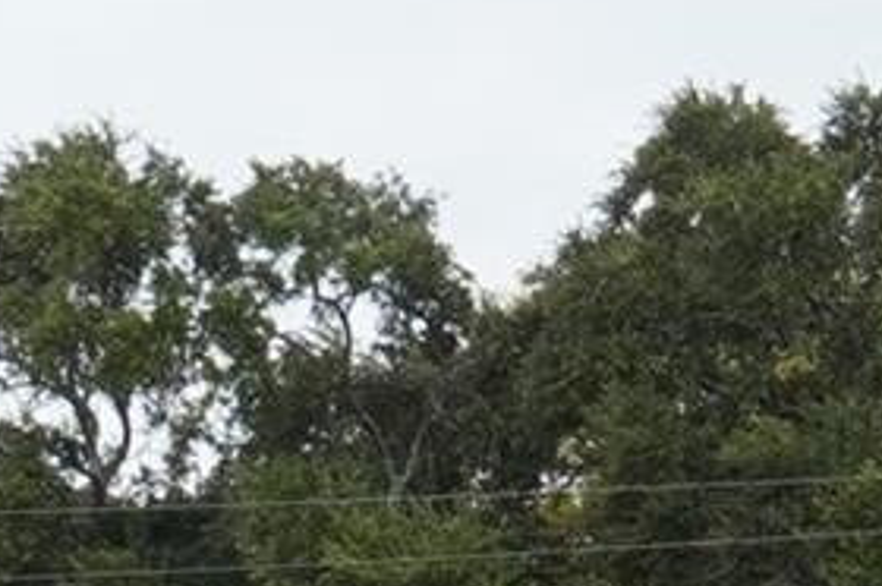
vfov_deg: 3.7
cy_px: 736
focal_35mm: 373
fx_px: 9128
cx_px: 457
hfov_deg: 5.5
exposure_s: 1/250
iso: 400
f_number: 11
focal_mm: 34
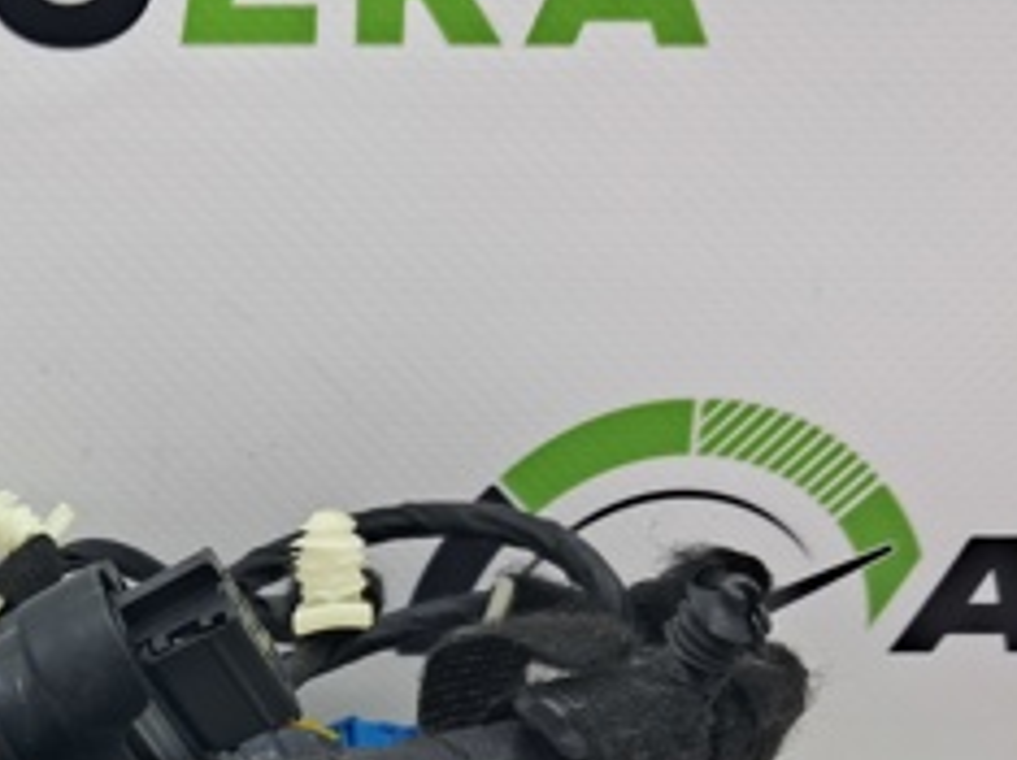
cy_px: 910
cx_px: -30
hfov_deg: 24.9
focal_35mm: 74
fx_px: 2172
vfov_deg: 18.8
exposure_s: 1/50
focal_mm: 4
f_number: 1.8
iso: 50
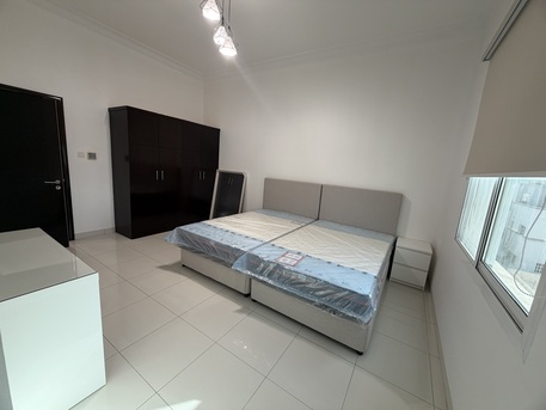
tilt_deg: -8.7
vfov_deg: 85.7
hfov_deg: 102.0
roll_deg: -4.6
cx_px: 273
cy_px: 205
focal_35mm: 14
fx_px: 221
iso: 160
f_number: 2.2
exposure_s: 1/100
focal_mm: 2.22
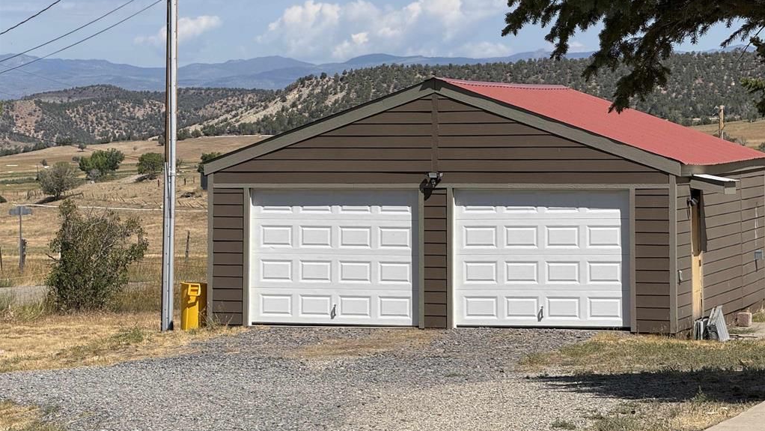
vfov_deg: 9.3
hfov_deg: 16.4
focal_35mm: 131
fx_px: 2657
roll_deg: -0.2
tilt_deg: -1.4
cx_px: 382
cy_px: 214
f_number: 2.8
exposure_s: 1/2439
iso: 50
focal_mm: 15.66
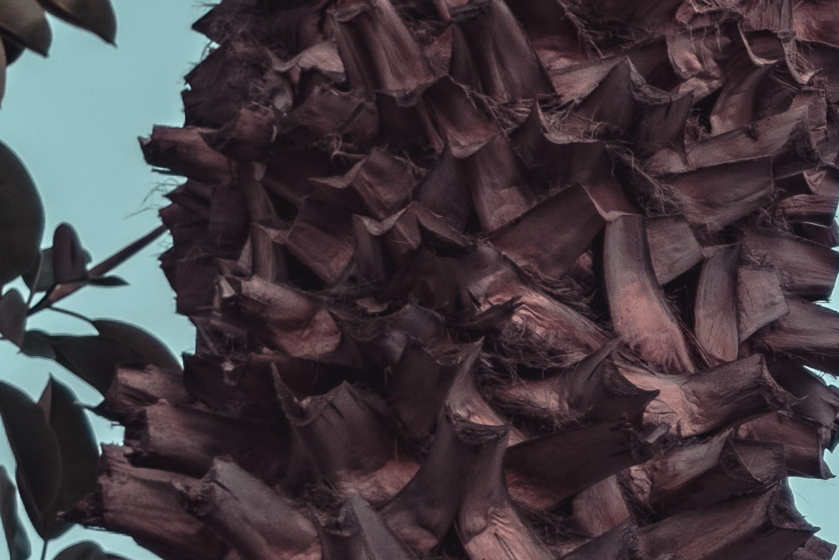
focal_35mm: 188
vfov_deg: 7.3
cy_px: 613
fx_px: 4382
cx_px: 1291
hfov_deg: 10.5
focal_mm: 28
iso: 200
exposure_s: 1/500
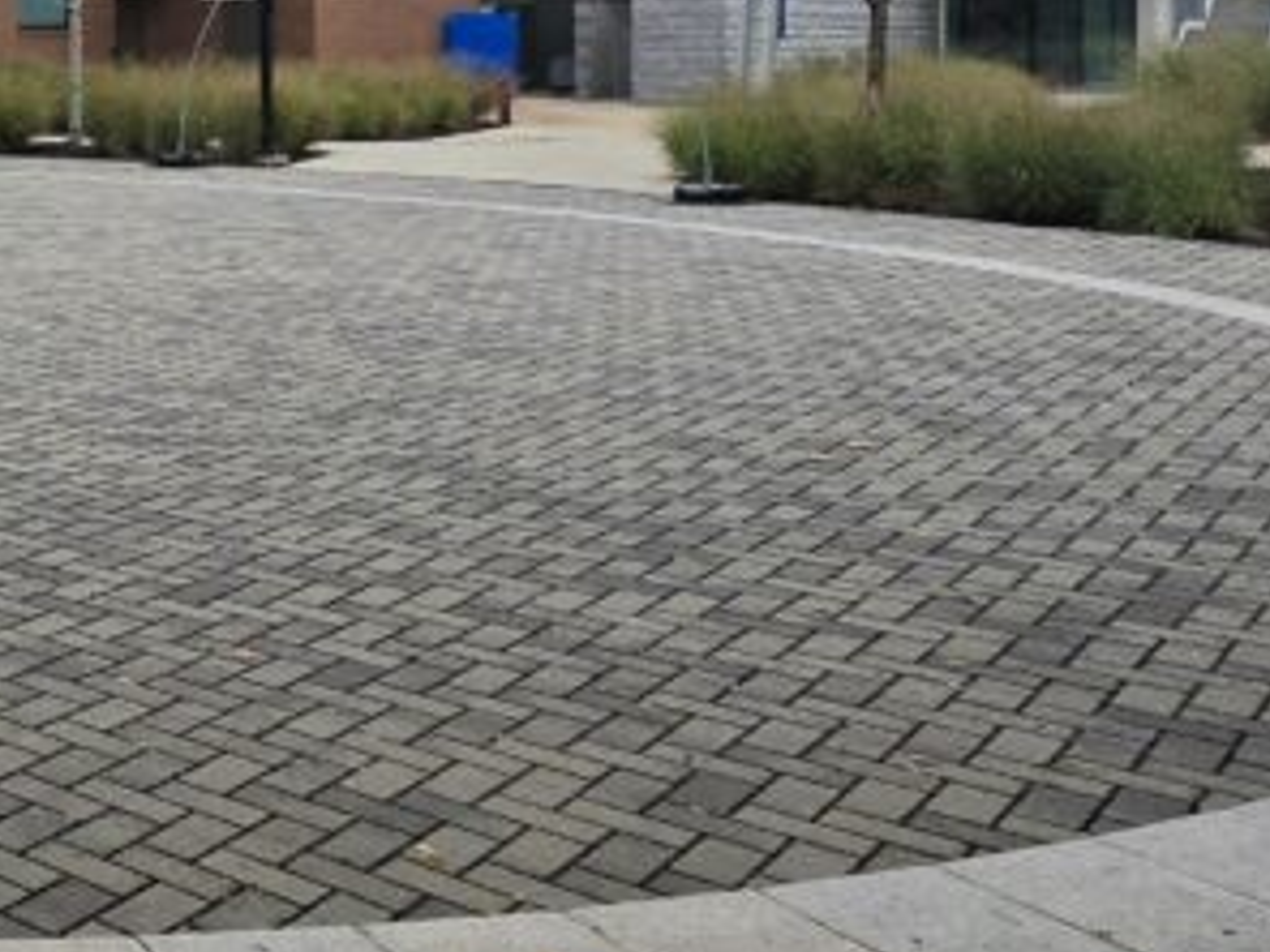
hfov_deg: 28.1
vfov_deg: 30.4
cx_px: -631
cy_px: 47
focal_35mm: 45
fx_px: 1651
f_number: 1.9
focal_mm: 2.2
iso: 32
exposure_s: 1/1641
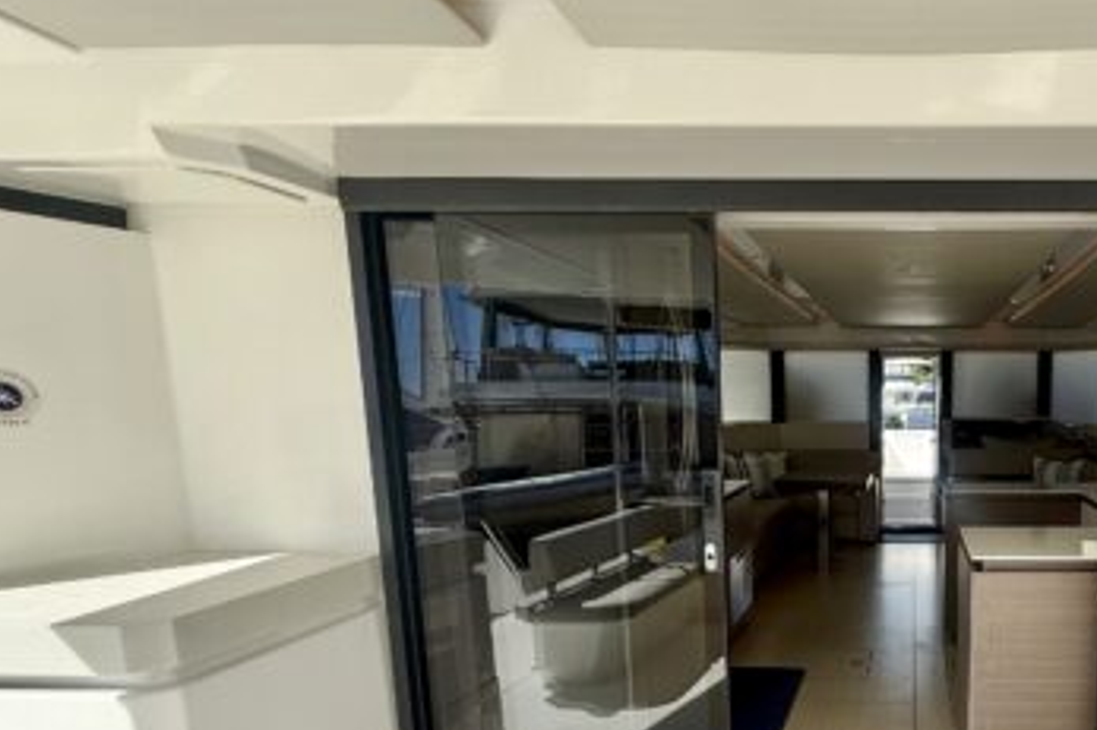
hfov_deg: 62.5
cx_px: 904
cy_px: 551
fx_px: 792
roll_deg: +0.1
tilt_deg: -10.6
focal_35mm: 26
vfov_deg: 47.6
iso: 64
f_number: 2.2
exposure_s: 1/664
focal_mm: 2.22
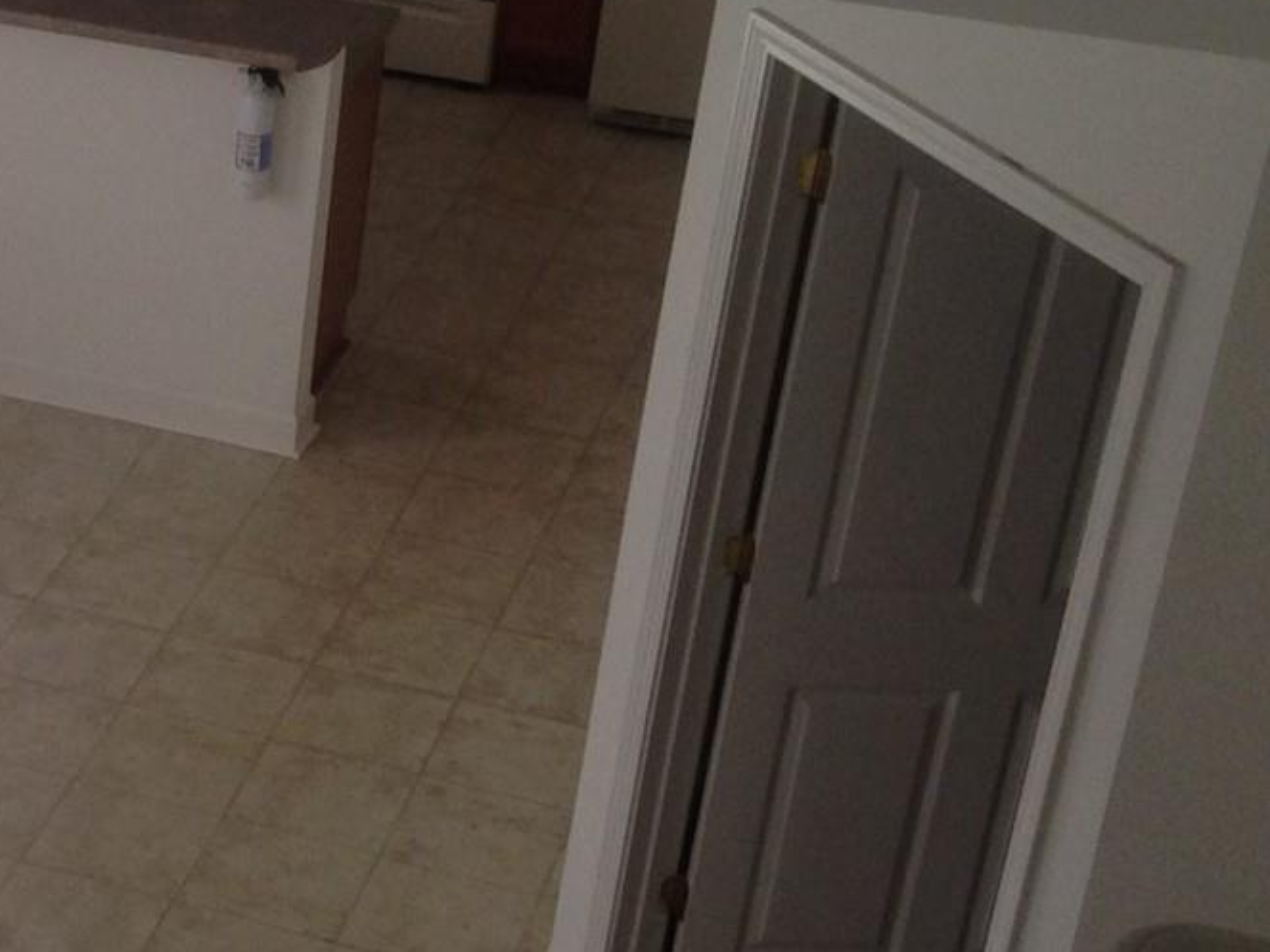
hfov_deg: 18.0
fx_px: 3742
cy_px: 527
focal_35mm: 102
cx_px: -397
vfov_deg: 14.5
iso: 80
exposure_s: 1/120
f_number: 2.4
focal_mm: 4.12
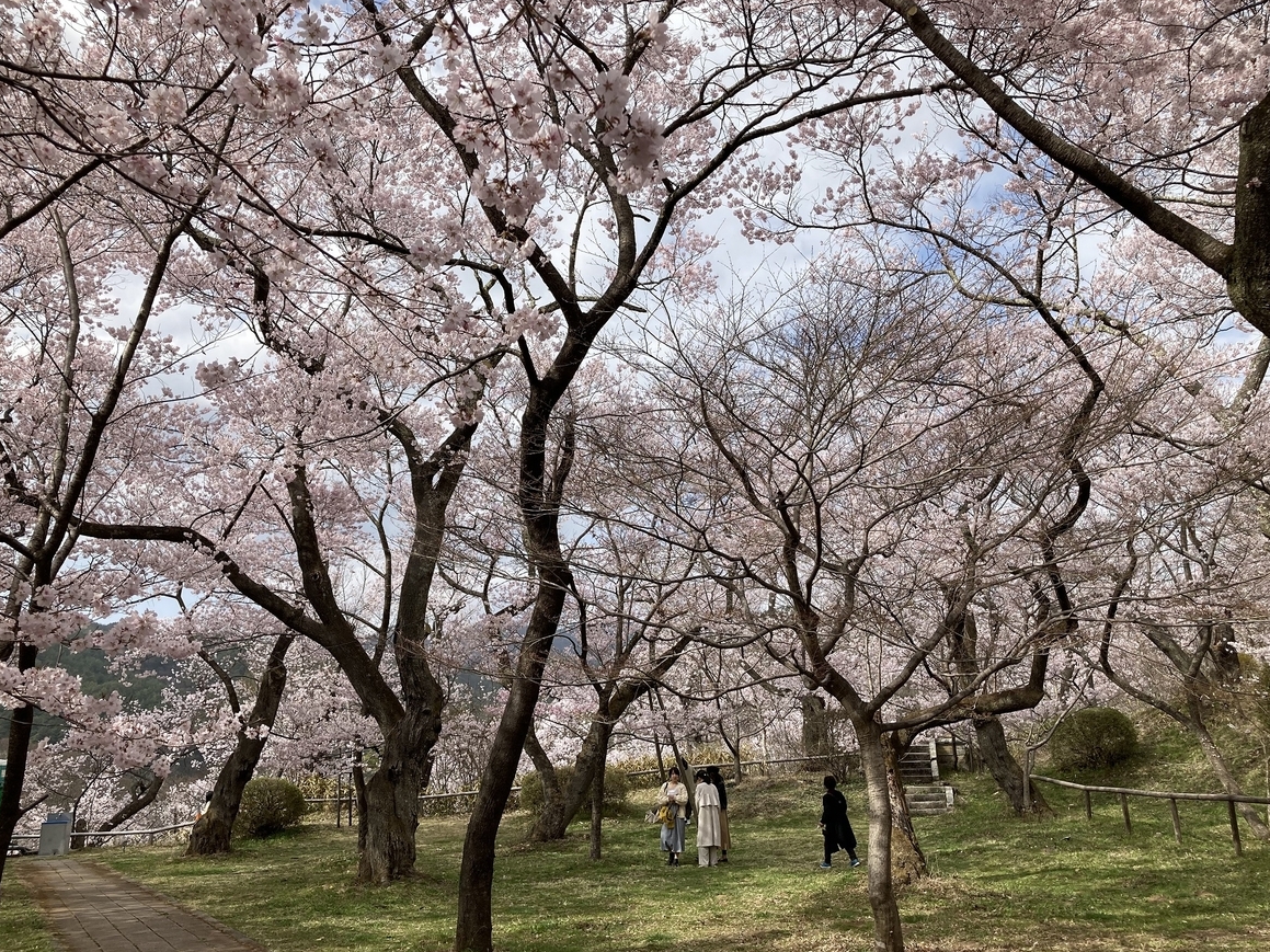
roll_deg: +0.2
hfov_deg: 61.7
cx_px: 621
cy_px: 481
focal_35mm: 29
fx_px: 1064
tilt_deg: +15.8
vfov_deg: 48.2
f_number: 1.8
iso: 20
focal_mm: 3.99
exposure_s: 1/1600
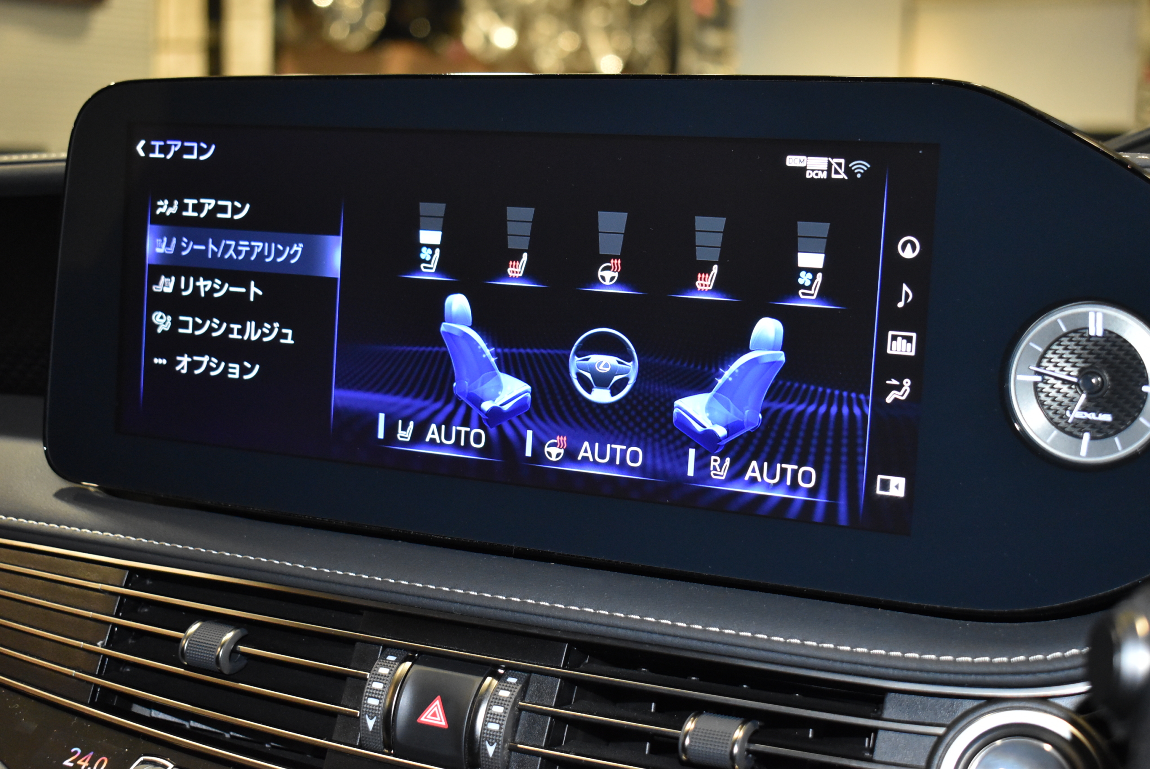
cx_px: 575
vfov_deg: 25.8
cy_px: 384
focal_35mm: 52
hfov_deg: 37.8
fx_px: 1678
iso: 2800
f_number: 5
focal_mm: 35
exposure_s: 1/60
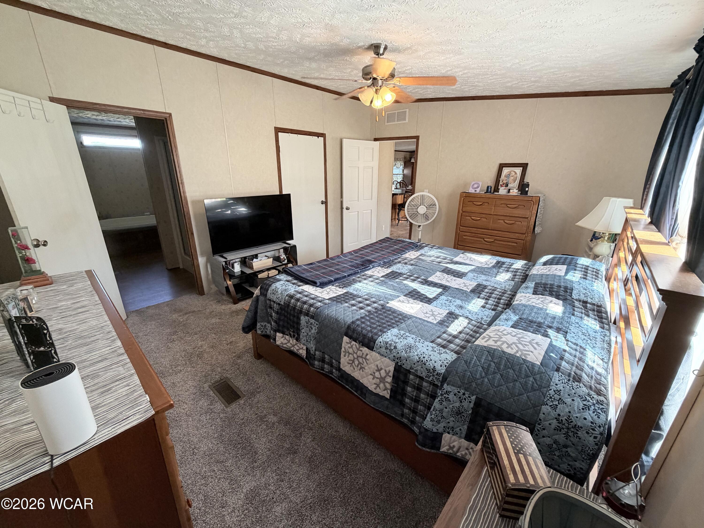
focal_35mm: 14
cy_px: 264
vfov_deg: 85.7
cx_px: 352
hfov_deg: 102.1
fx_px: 285
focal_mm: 2.22
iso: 200
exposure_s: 1/60
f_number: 2.2
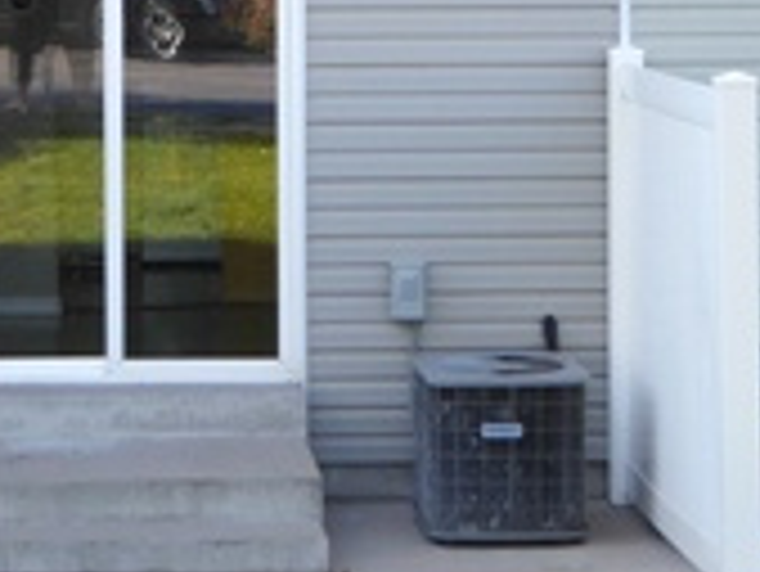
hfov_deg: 11.3
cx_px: 90
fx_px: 3823
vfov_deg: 8.5
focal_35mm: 174
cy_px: -45
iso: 80
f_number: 3.9
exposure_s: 1/100
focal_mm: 7.8
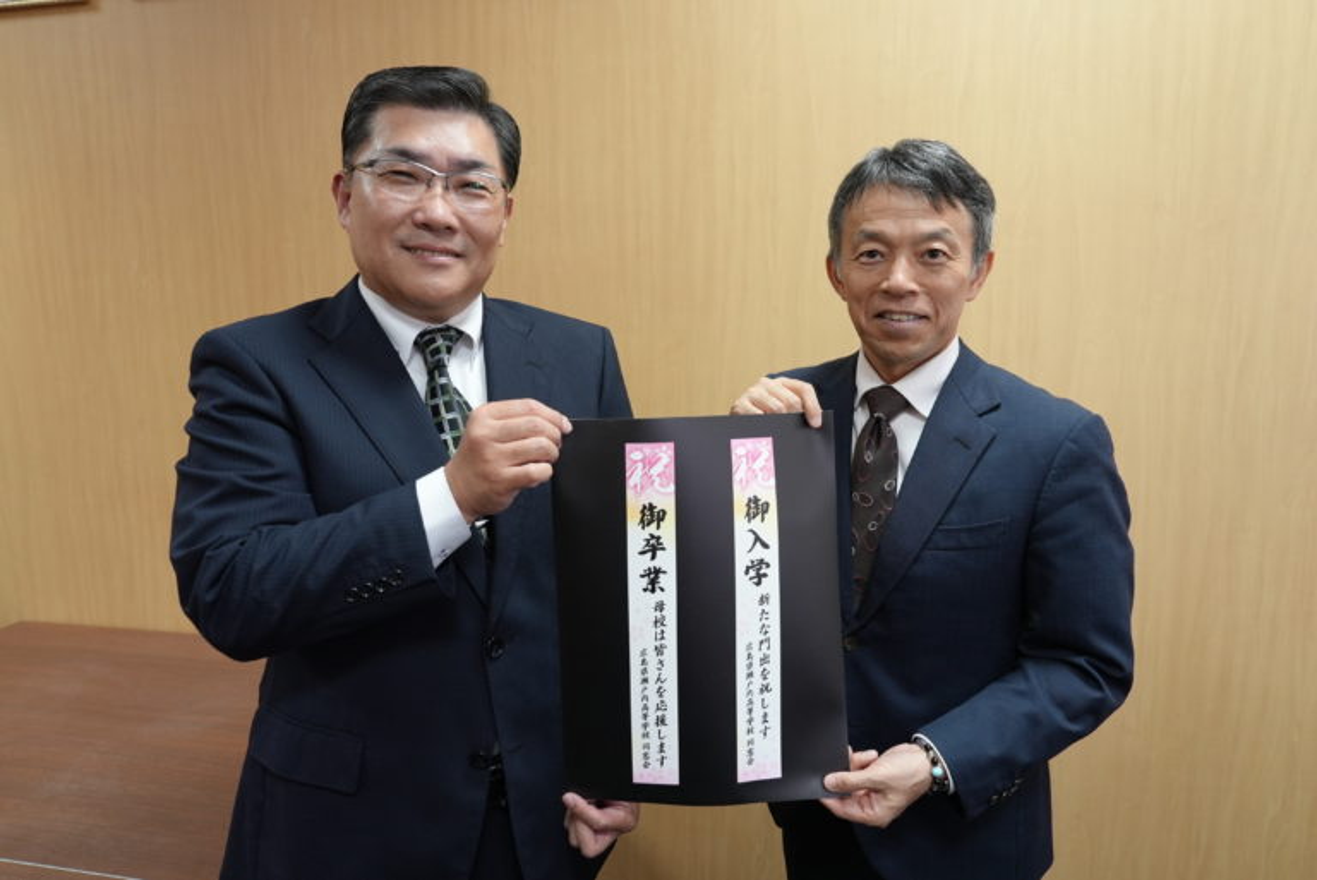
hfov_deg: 73.7
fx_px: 878
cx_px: 658
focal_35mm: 24
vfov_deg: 53.2
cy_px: 440
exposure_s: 1/160
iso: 800
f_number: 4
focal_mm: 24
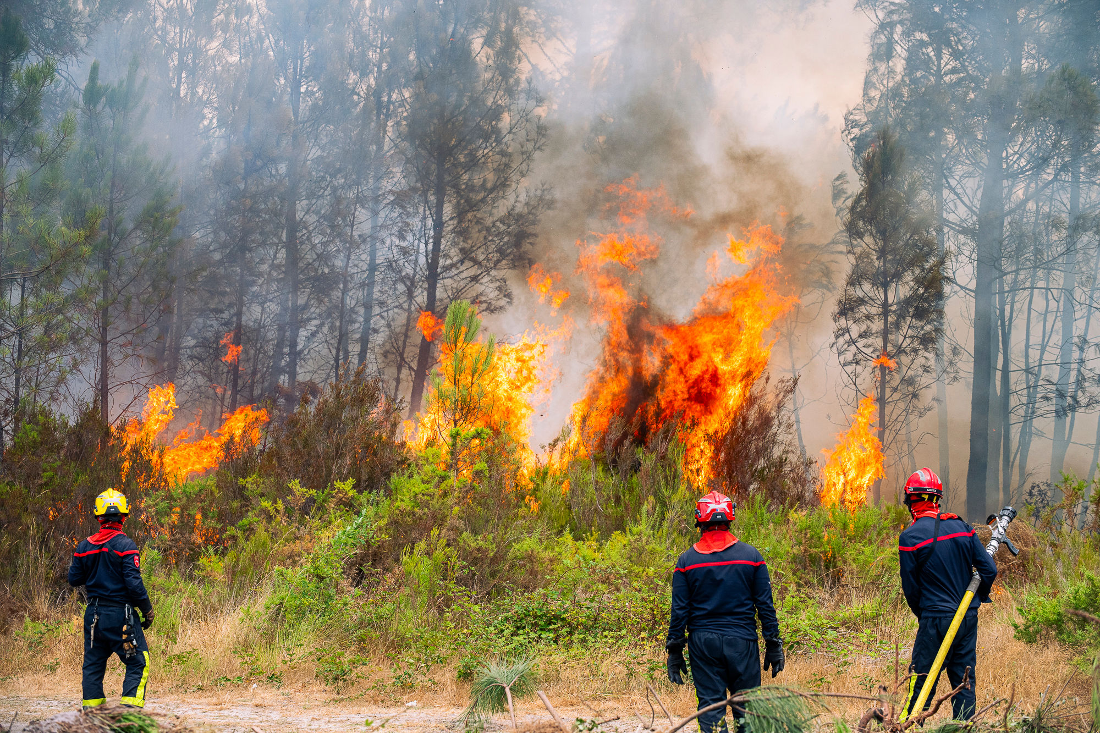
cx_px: 550
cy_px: 366
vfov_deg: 13.0
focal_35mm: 105
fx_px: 3208
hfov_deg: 19.5
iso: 640
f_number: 8
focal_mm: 105
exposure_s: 1/640
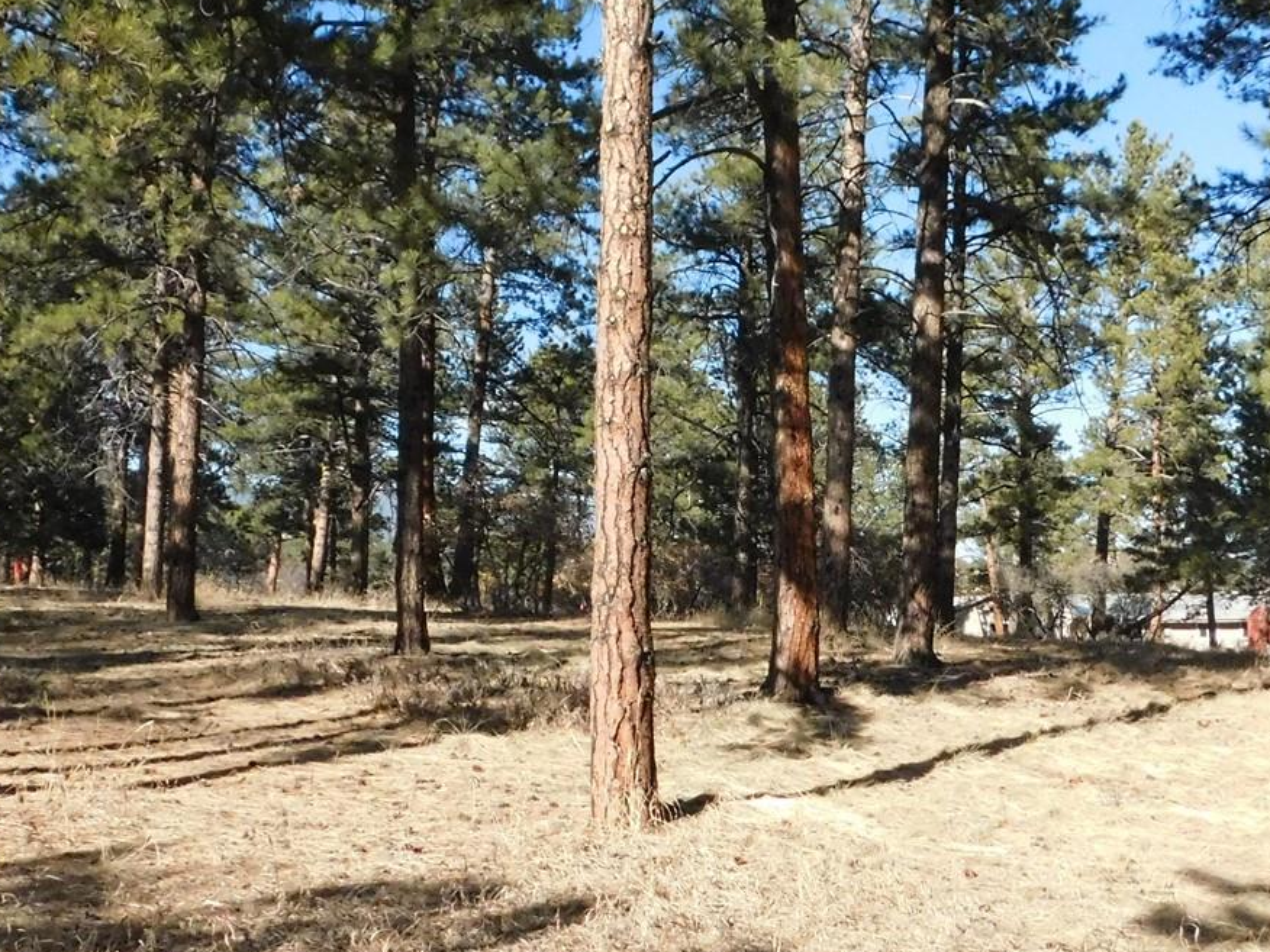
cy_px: 475
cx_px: 723
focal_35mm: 42
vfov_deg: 34.3
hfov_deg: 44.7
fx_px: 1541
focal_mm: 4
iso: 800
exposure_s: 1/1250
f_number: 6
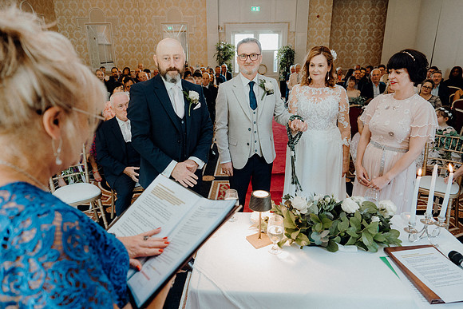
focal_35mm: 24
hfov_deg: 73.7
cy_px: 154
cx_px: 232
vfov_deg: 53.2
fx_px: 309
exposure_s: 1/160
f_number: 3.5
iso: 2000
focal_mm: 24
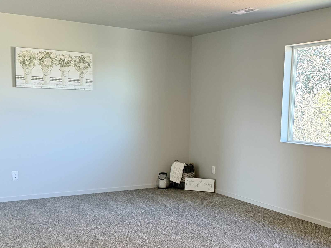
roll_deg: -1.1
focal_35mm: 46
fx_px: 440
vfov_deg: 31.4
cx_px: 194
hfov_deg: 41.1
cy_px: 151
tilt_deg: -6.1
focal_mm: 6.76
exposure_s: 1/120
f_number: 1.78
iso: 200
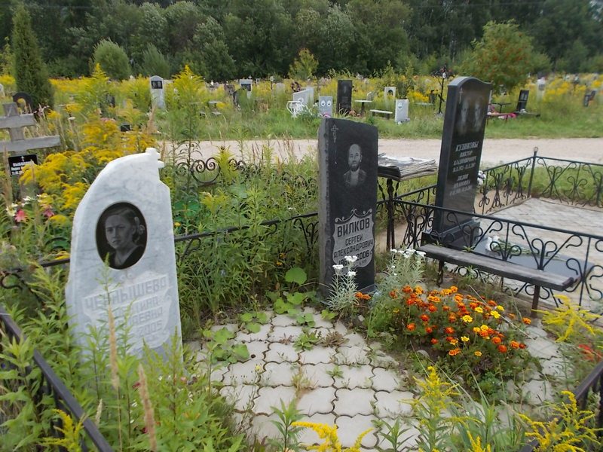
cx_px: 302
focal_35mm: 26
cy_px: 226
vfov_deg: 53.1
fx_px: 453
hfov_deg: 67.3
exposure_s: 1/400
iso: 80
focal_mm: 4.6
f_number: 3.2
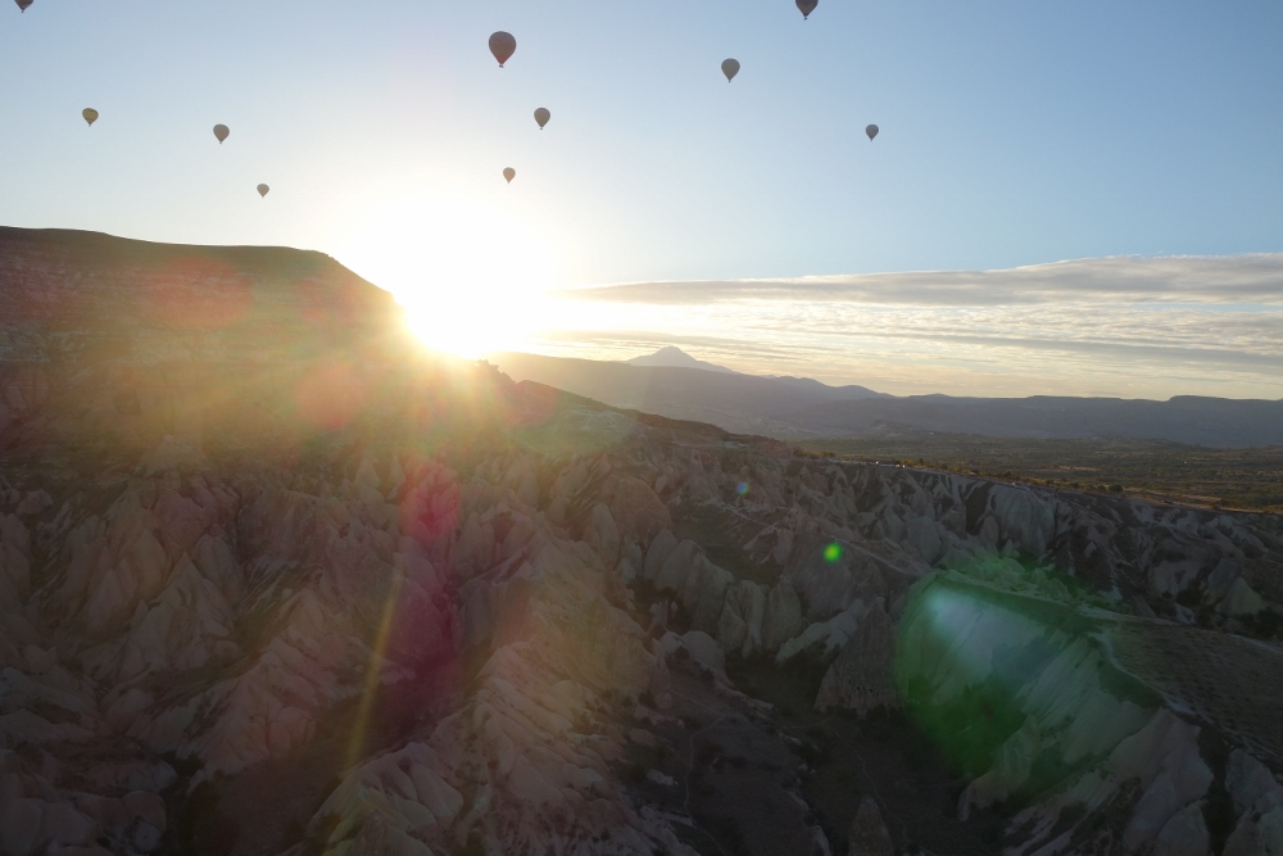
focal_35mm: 29
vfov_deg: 45.0
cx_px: 642
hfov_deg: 63.7
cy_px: 428
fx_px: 1034
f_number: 5.6
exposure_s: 1/250
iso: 125
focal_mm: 10.63
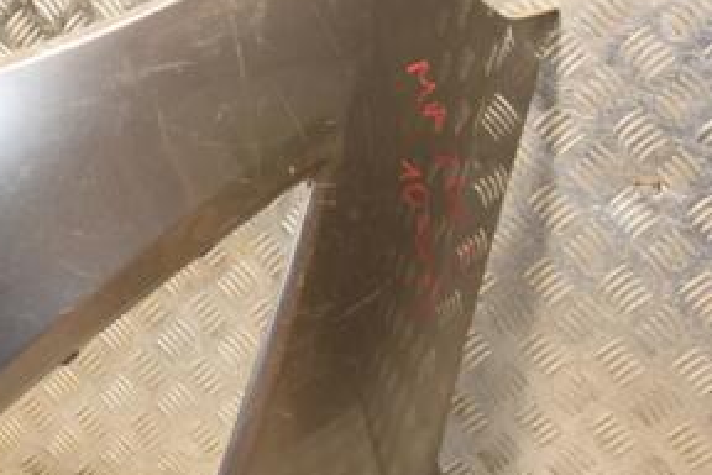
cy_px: 314
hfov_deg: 25.2
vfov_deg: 17.4
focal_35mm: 78
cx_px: 69
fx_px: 1543
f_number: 5
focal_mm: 25
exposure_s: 1/160
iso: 800
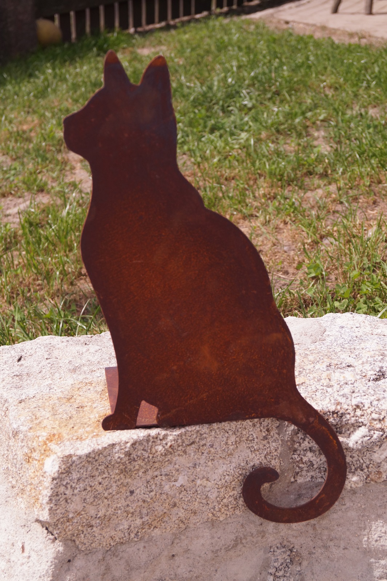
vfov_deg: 33.4
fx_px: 968
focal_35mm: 60
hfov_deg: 22.6
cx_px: 194
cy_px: 290
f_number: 5.6
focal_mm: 40
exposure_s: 1/1250
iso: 400
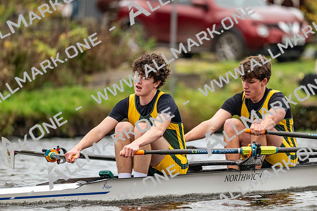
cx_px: 158
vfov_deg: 3.4
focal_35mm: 400
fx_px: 3523
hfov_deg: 5.2
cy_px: 106
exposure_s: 1/2000
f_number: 4.5
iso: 4500
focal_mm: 400
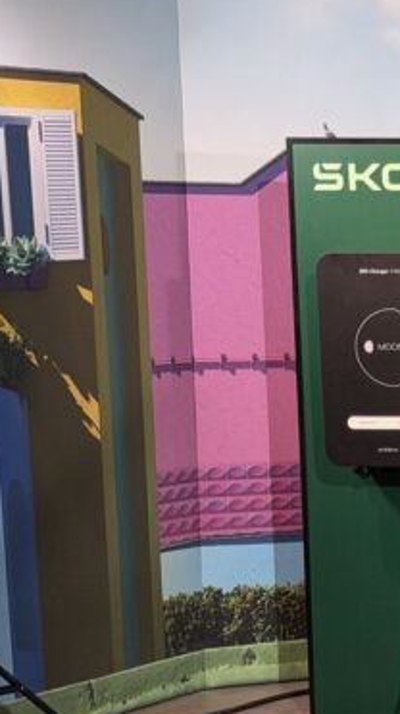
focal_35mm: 127
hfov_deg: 8.9
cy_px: 590
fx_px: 2401
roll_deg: +1.0
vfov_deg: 16.8
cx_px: 821
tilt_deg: -9.1
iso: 100
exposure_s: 1/50
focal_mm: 6.76
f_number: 1.78
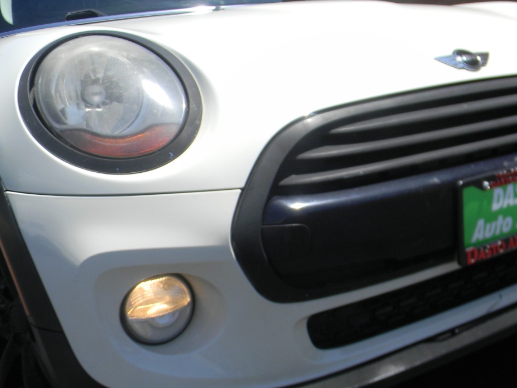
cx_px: 343
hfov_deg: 42.4
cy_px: 197
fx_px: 657
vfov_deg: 32.9
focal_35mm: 44
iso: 80
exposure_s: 1/750
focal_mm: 5
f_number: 3.5
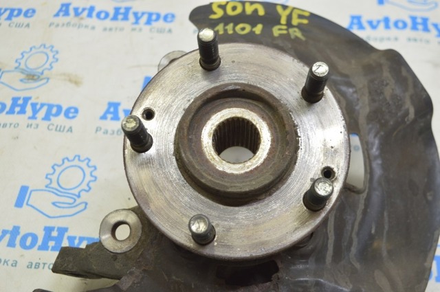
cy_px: 146
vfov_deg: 29.8
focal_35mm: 45
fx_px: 549
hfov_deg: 43.7
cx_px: 220
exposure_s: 1/20
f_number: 5.6
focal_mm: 30
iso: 400
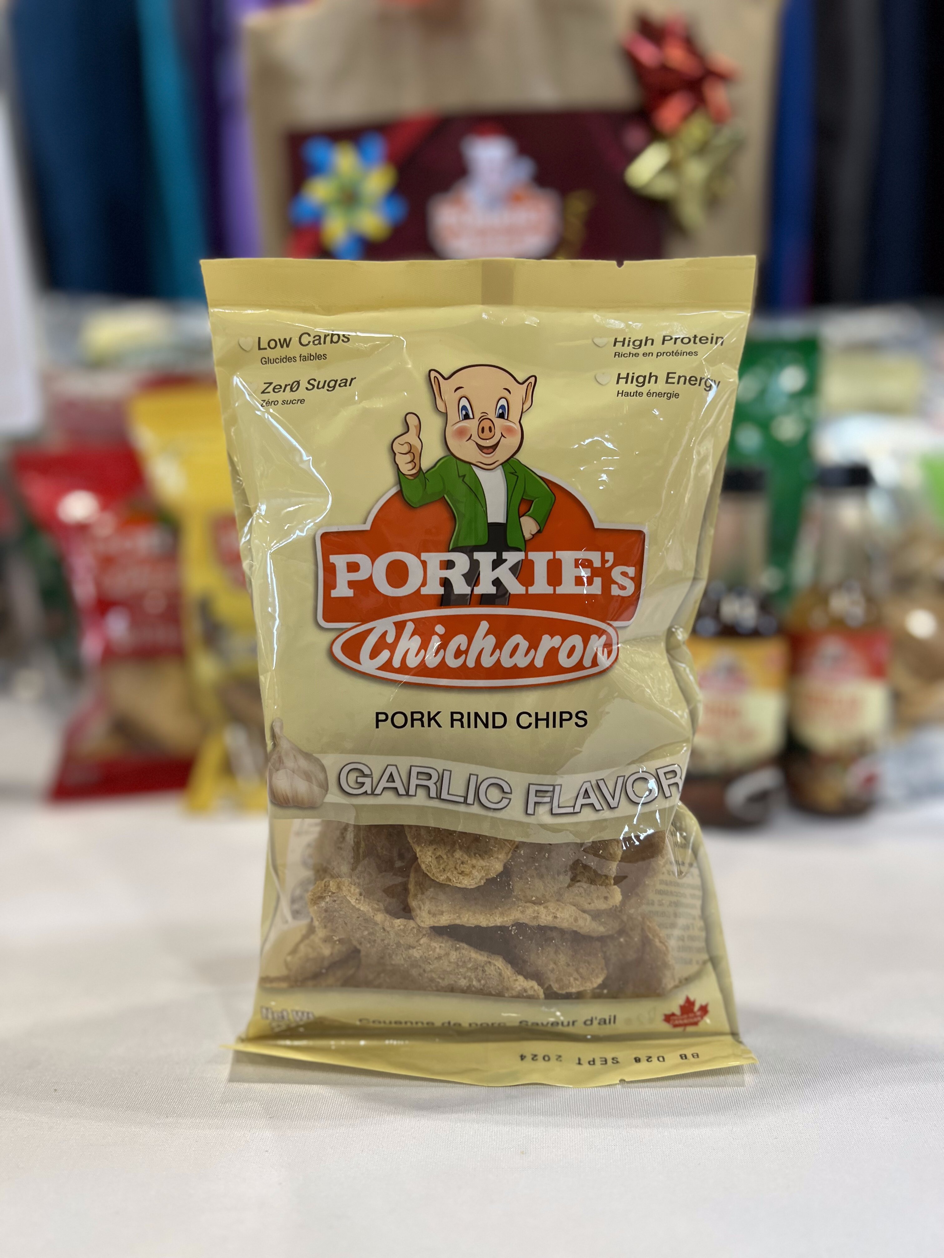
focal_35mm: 26
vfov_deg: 67.3
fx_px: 945
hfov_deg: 53.1
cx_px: 472
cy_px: 629
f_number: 1.5
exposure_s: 1/121
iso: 100
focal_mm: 5.7
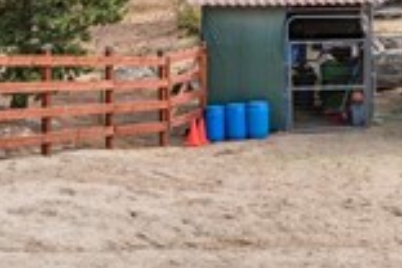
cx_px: 531
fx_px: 1028
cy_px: -80
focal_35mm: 92
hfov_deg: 20.2
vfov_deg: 14.3
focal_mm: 22.5
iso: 100
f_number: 13
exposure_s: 1/30
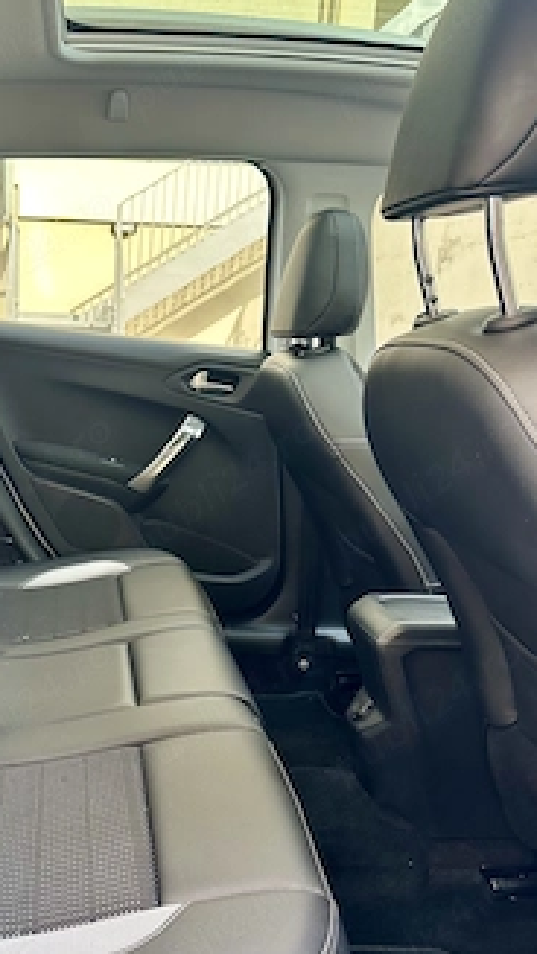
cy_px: 537
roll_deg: -2.7
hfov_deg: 35.7
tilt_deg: -14.7
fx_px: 810
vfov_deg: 60.8
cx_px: 120
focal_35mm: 32
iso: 125
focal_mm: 6.86
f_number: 1.78
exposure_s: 1/150
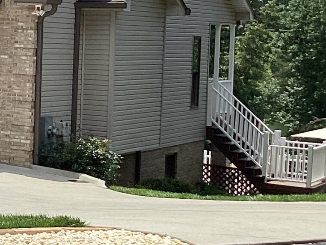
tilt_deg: +1.0
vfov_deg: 12.1
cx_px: -261
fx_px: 1149
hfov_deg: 14.3
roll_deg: -2.7
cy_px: 33
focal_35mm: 122
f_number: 2.4
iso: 25
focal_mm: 3.3
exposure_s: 1/1538
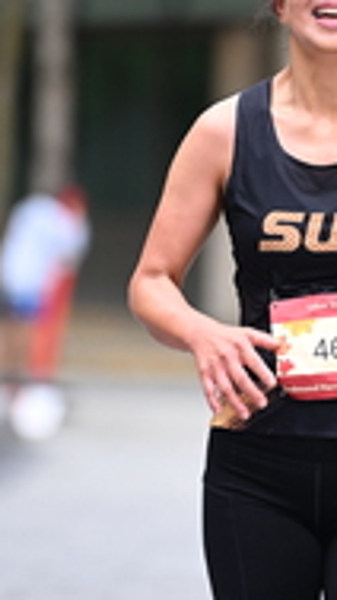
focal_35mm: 610
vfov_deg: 3.5
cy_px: 83
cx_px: 377
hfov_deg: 2.0
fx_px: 9712
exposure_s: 1/2000
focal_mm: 200
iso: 1000
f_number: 2.8
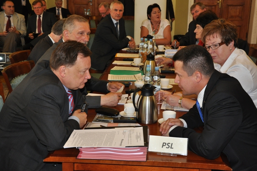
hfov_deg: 35.1
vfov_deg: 23.7
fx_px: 406
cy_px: 86
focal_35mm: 57
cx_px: 128
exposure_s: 1/60
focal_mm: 38
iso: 800
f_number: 4.5
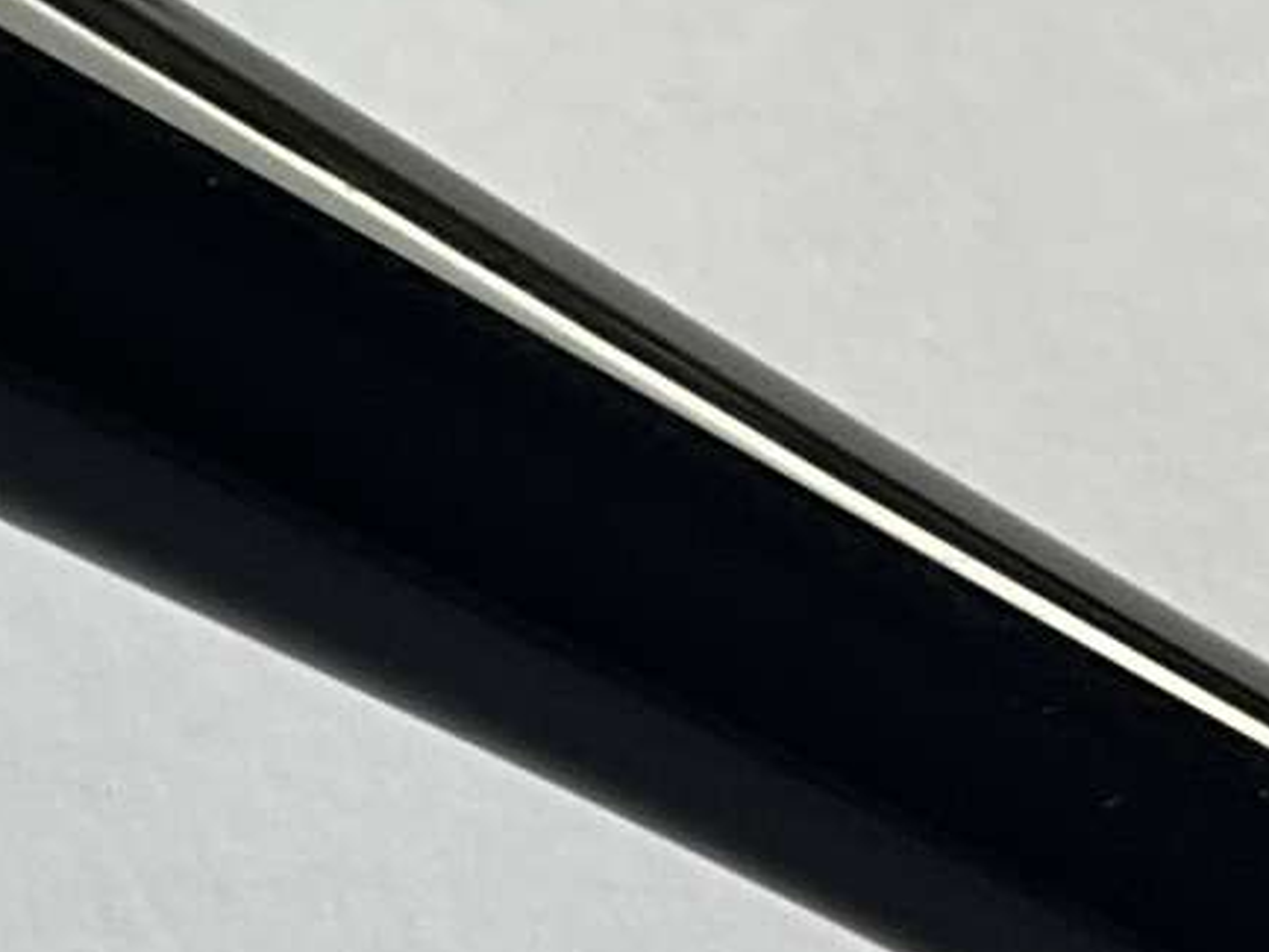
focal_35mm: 172
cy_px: -85
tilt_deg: -56.1
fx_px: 6305
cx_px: -767
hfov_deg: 11.0
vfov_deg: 8.6
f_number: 1.8
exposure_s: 1/122
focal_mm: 3
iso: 25
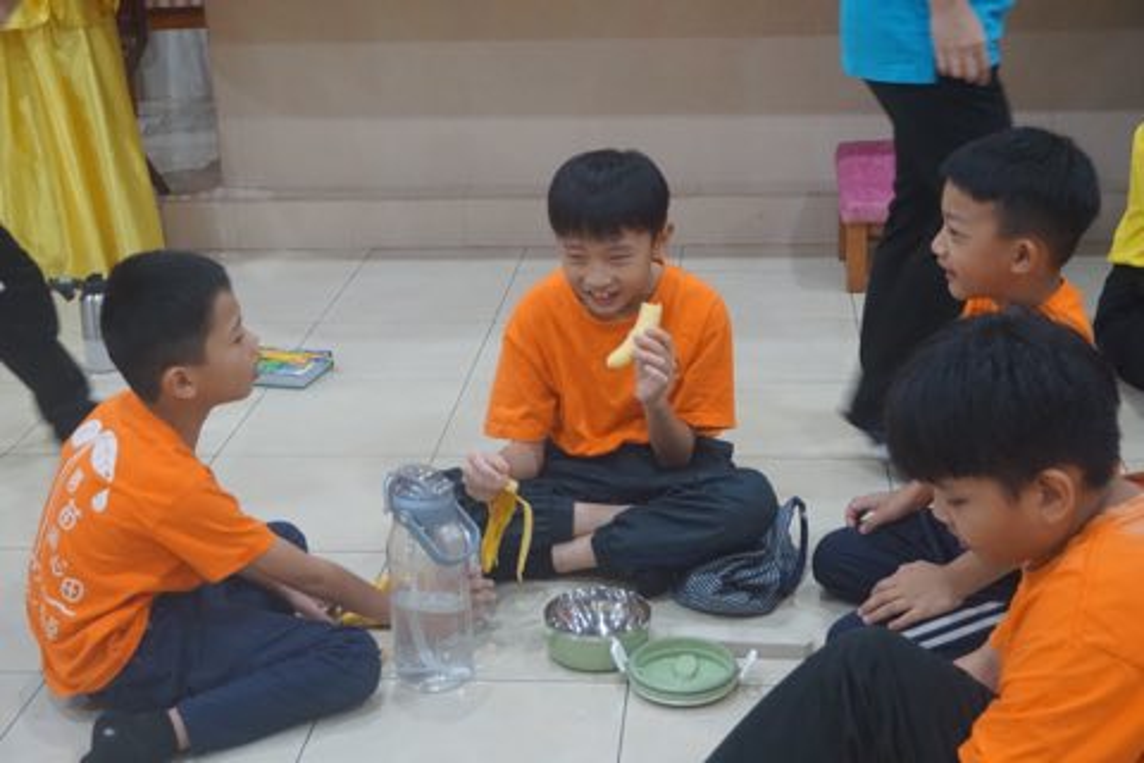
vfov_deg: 26.5
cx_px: 572
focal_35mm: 51
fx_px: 1621
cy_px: 382
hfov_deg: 38.9
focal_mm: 34
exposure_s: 1/100
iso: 3200
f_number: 5
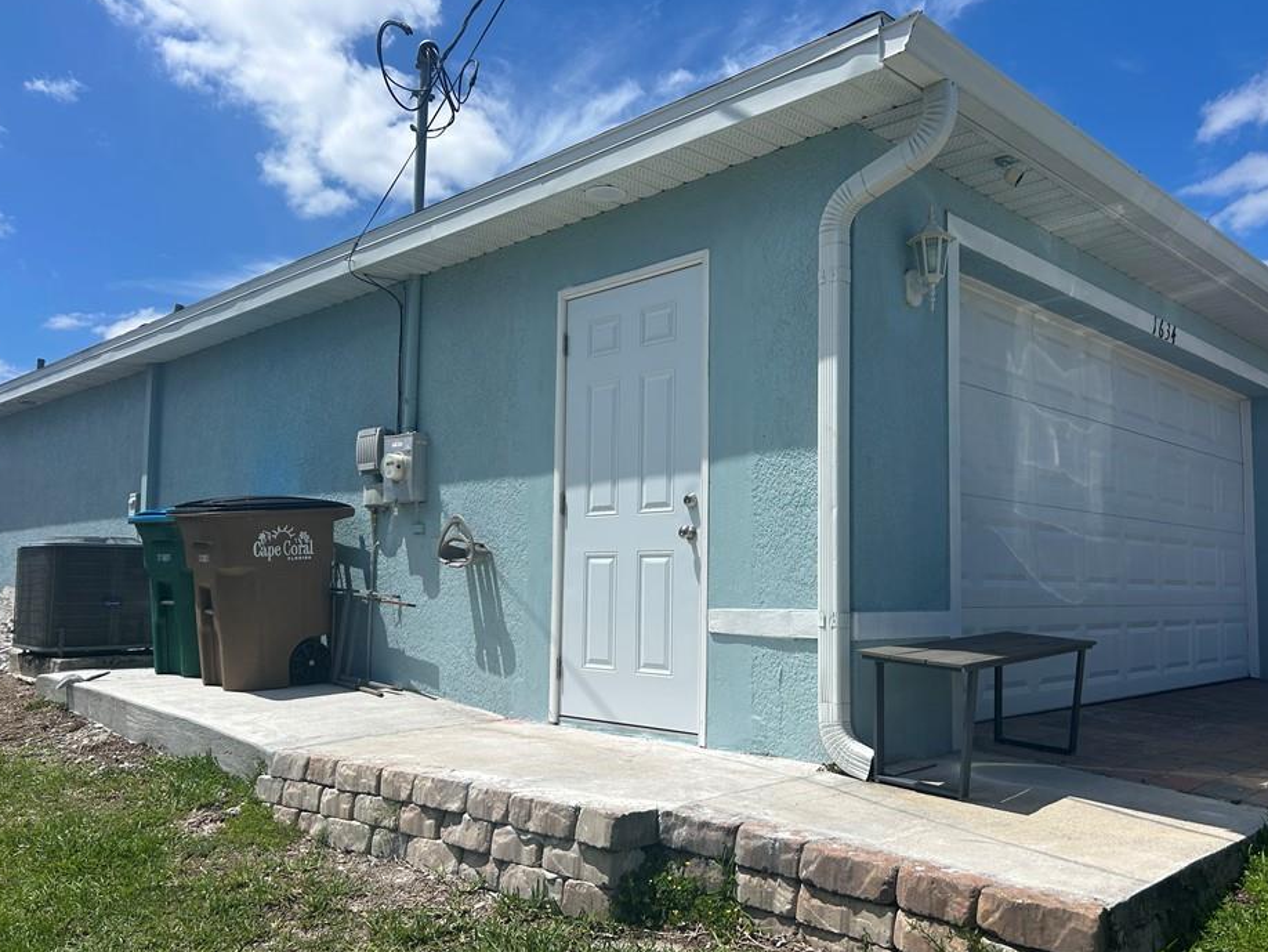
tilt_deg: +3.4
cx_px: 663
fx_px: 1063
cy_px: 491
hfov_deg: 61.6
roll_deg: -0.8
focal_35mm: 29
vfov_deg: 48.2
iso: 50
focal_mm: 5.7
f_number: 1.5
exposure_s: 1/7463
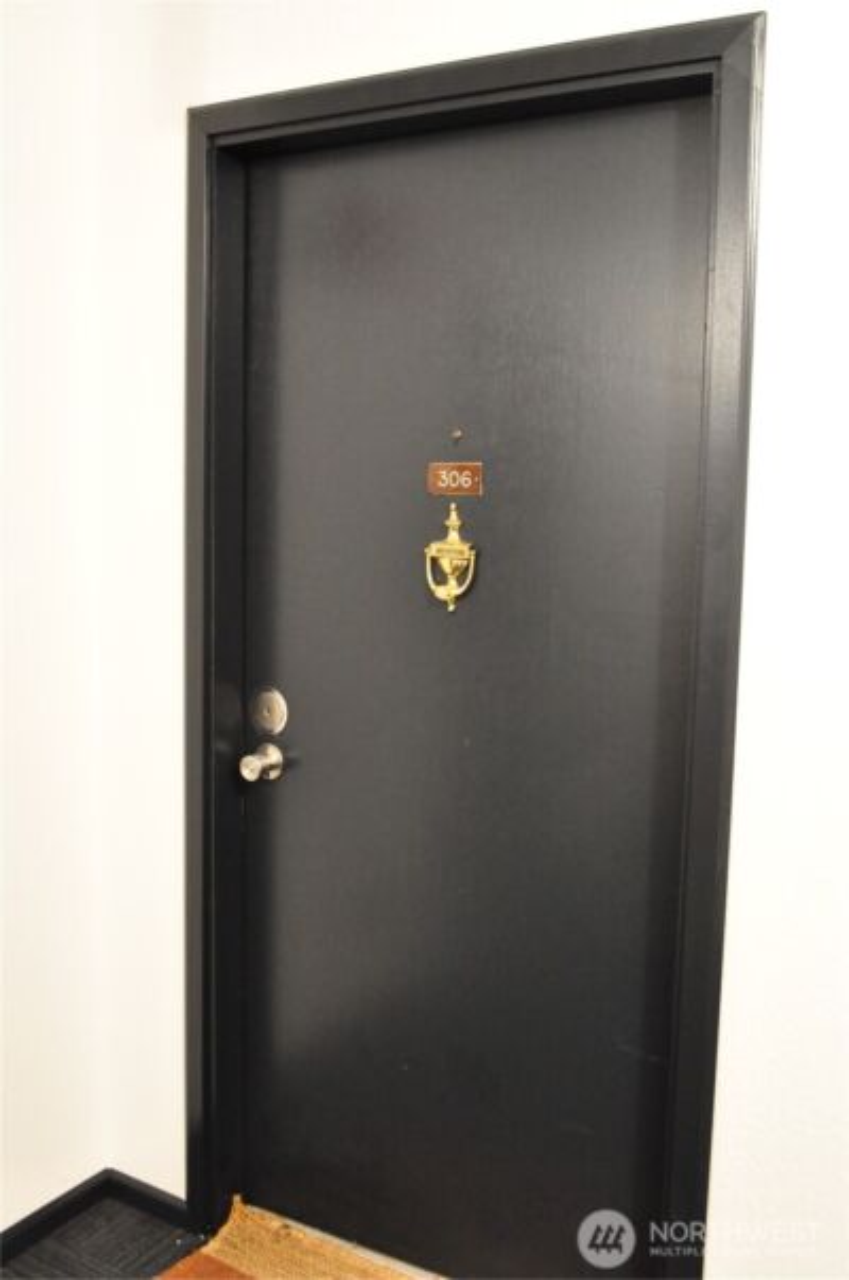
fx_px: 1278
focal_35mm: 36
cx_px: 424
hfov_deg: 36.8
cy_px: 640
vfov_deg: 53.2
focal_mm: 24
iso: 3200
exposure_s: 1/8
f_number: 6.3
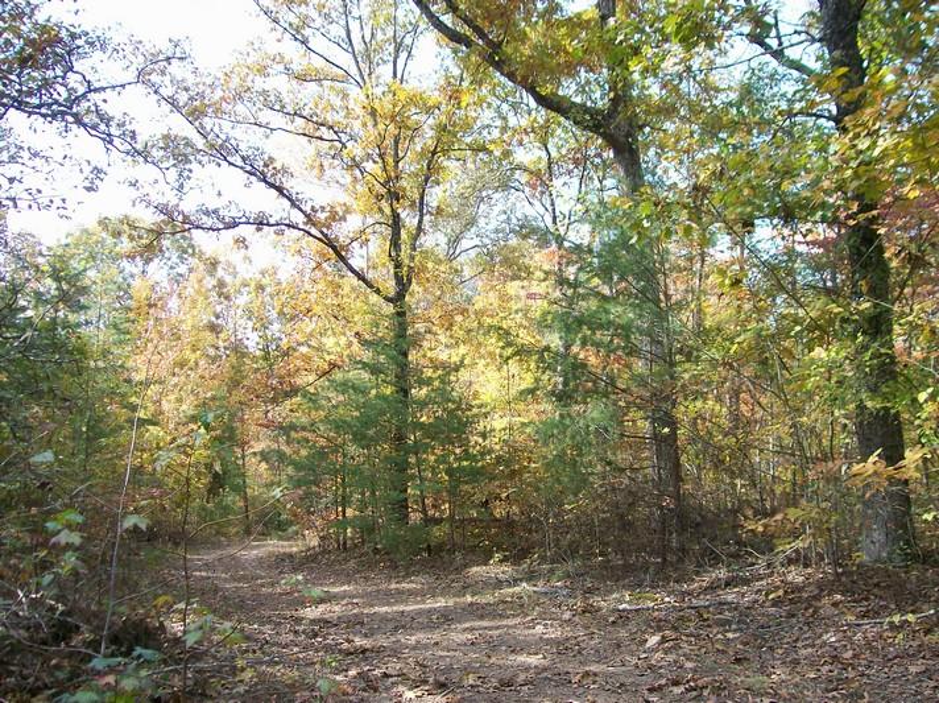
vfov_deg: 39.6
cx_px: 470
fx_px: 976
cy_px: 352
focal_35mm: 36
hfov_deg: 51.4
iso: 80
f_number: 2.7
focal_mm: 6
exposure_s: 1/211
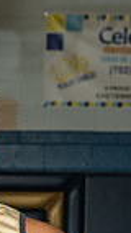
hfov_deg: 5.2
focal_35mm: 232
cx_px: -80
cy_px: 351
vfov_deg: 9.1
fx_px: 1431
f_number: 7.1
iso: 125
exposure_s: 1/125
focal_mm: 70
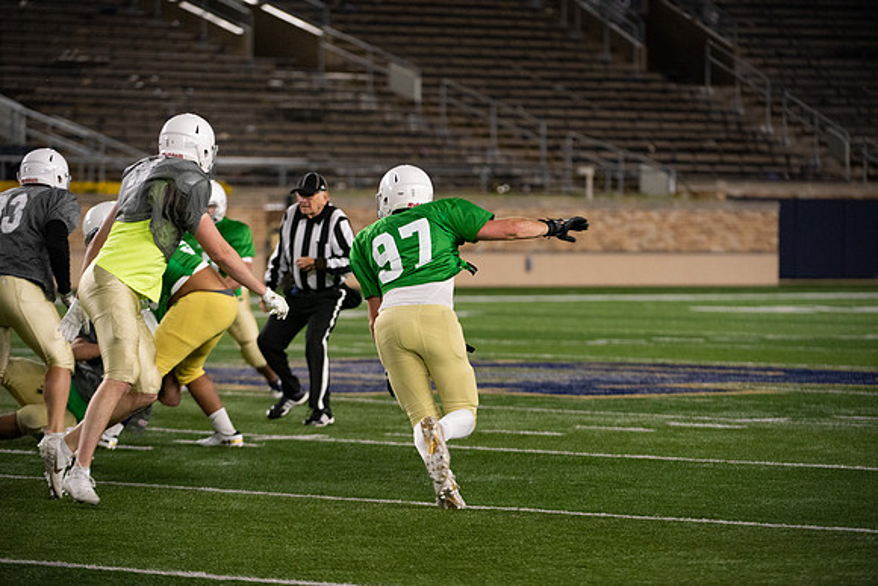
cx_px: 439
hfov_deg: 8.6
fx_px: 5854
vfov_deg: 5.7
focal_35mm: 240
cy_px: 293
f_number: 4.5
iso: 4000
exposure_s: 1/500
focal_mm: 240
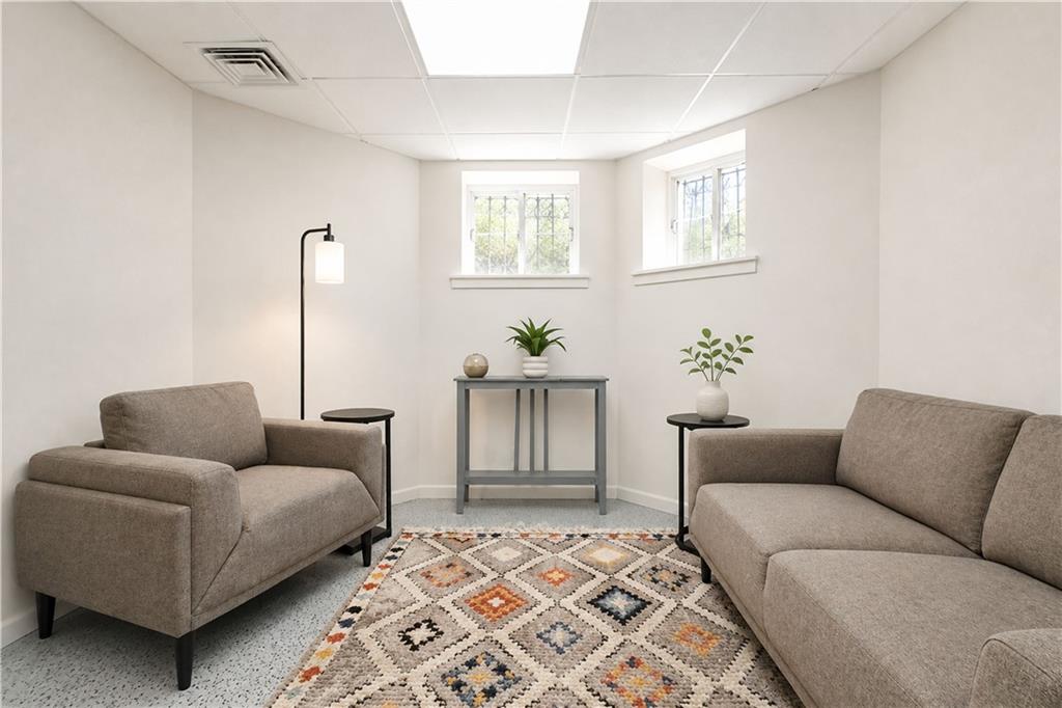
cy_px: 354
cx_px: 531
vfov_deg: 77.3
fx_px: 442
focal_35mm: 15
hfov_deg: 100.4
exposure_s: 1/100
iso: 2000
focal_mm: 10
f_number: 10
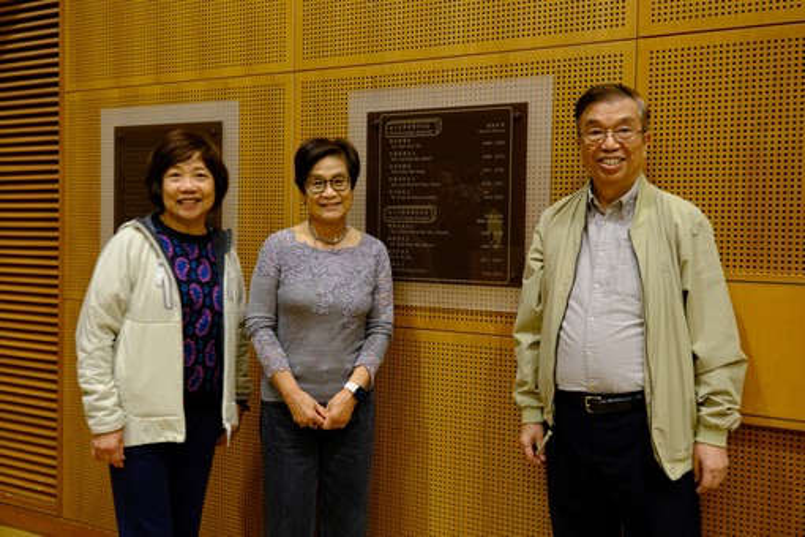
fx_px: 738
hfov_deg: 57.2
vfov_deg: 40.0
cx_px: 402
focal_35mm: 33
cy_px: 268
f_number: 4
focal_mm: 22.3
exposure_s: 1/9
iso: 160
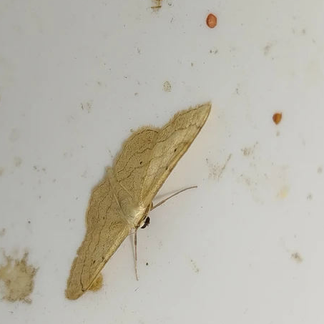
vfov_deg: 19.3
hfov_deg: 19.2
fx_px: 953
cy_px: 161
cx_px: 111
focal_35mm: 90
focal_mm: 5.31
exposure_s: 1/50
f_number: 1.7
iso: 64
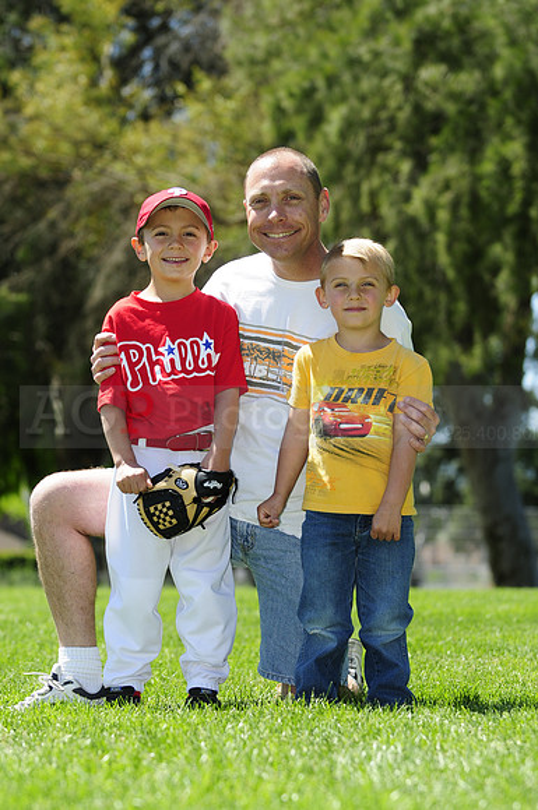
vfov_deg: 15.2
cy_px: 405
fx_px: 3035
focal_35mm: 135
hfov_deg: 10.1
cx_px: 269
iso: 200
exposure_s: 1/1000
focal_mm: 90
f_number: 4.5
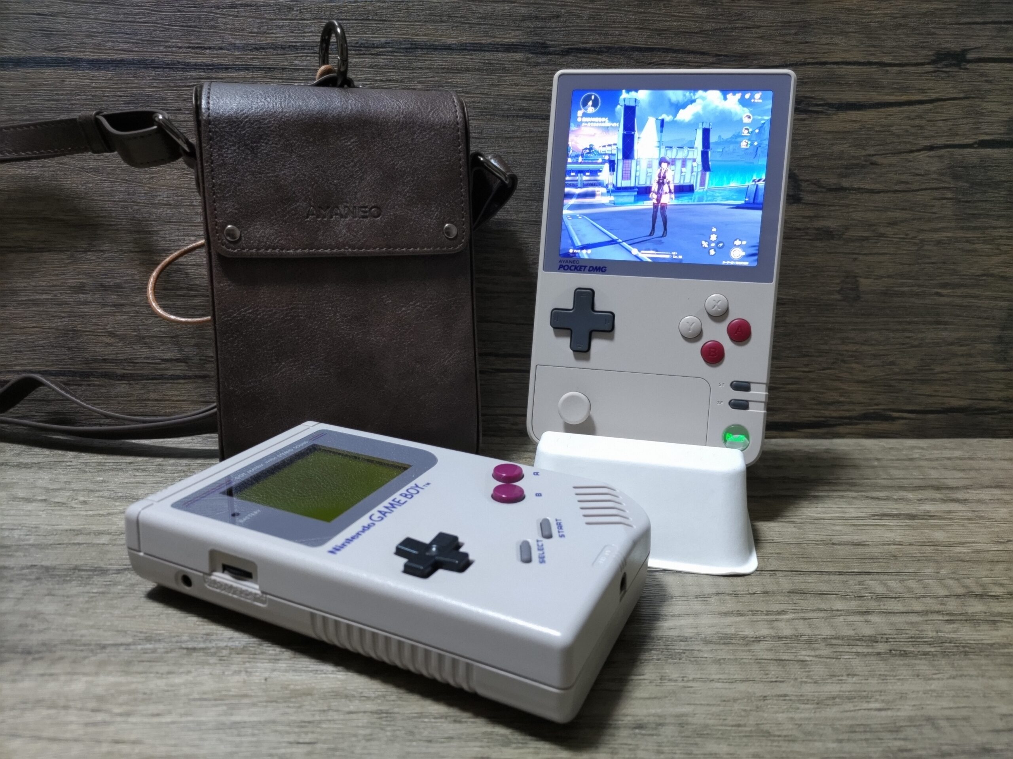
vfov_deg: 53.1
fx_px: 761
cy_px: 380
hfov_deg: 67.3
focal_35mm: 26
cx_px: 506
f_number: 1.79
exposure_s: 1/50
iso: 414
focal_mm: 4.8
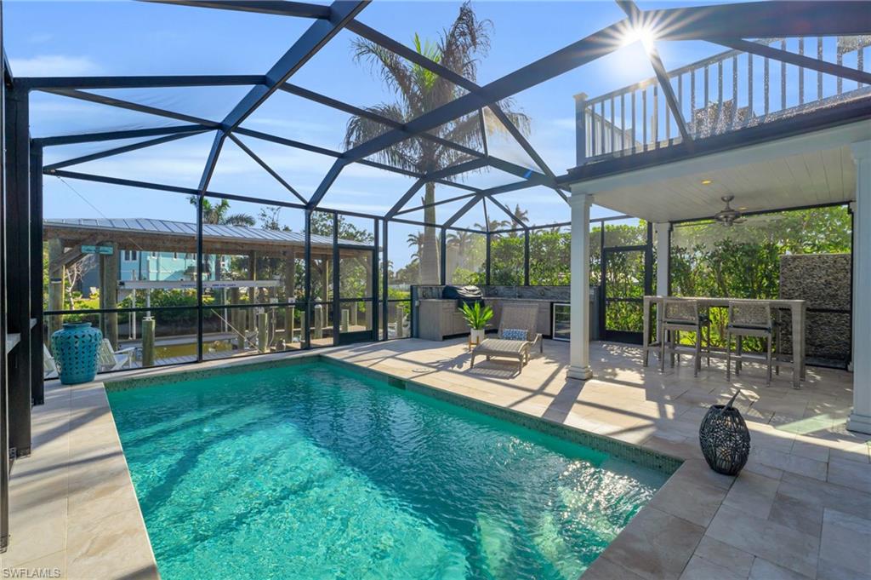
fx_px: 387
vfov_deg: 73.7
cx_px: 436
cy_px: 290
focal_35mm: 16
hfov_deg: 96.8
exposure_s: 1/320
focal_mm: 16
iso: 200
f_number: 9
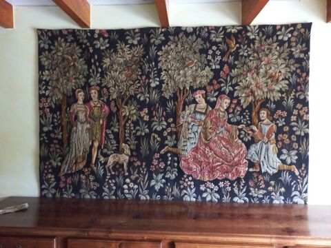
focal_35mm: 25
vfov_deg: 54.9
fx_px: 239
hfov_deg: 69.4
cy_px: 124
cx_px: 166
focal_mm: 4.6
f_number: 1.8
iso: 400
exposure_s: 1/25
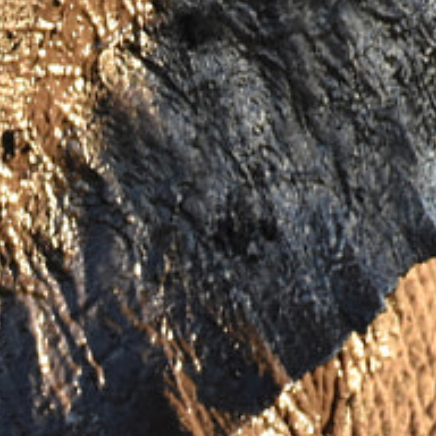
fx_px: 19665
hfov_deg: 1.3
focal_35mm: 1380
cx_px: -377
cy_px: 370
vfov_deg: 1.3
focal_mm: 130
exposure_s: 1/400
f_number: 5.6
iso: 800
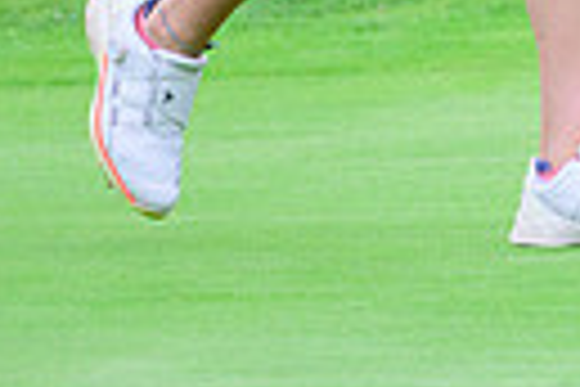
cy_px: -448
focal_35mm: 1528
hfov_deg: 1.3
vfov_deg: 0.9
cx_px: 962
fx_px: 24616
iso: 1250
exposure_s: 1/1600
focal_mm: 340
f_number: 5.6
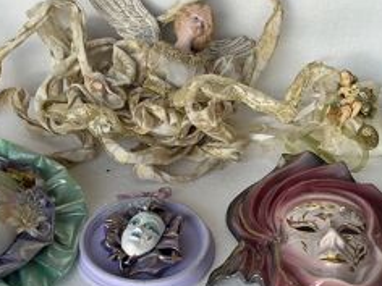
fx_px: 651
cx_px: 197
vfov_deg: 24.6
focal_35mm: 59
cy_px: 210
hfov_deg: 32.7
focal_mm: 3
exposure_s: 1/259
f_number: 1.8
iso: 25
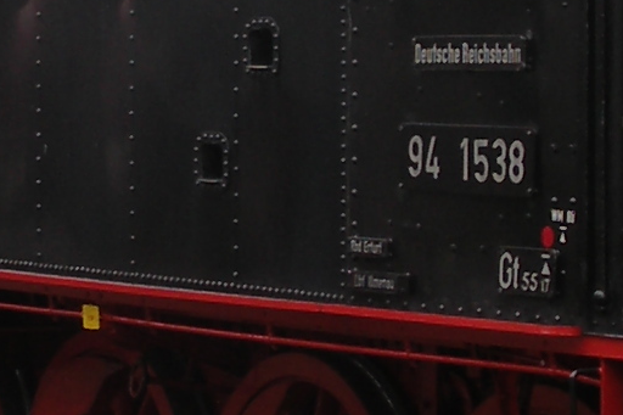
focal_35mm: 199
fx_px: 3443
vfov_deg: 6.9
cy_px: 215
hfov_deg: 10.3
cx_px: 161
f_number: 4
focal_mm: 7.9
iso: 50
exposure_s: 1/100
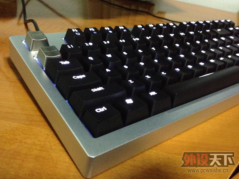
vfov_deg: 40.7
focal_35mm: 35
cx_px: 120
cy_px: 90
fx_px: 242
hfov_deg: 52.6
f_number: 2.4
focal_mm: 4.28
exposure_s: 1/15
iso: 800
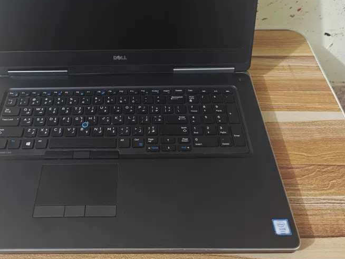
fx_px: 359
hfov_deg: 50.9
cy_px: 70
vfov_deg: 38.8
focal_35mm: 36
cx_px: 135
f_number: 1.6
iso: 500
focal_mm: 6.06
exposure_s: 1/33
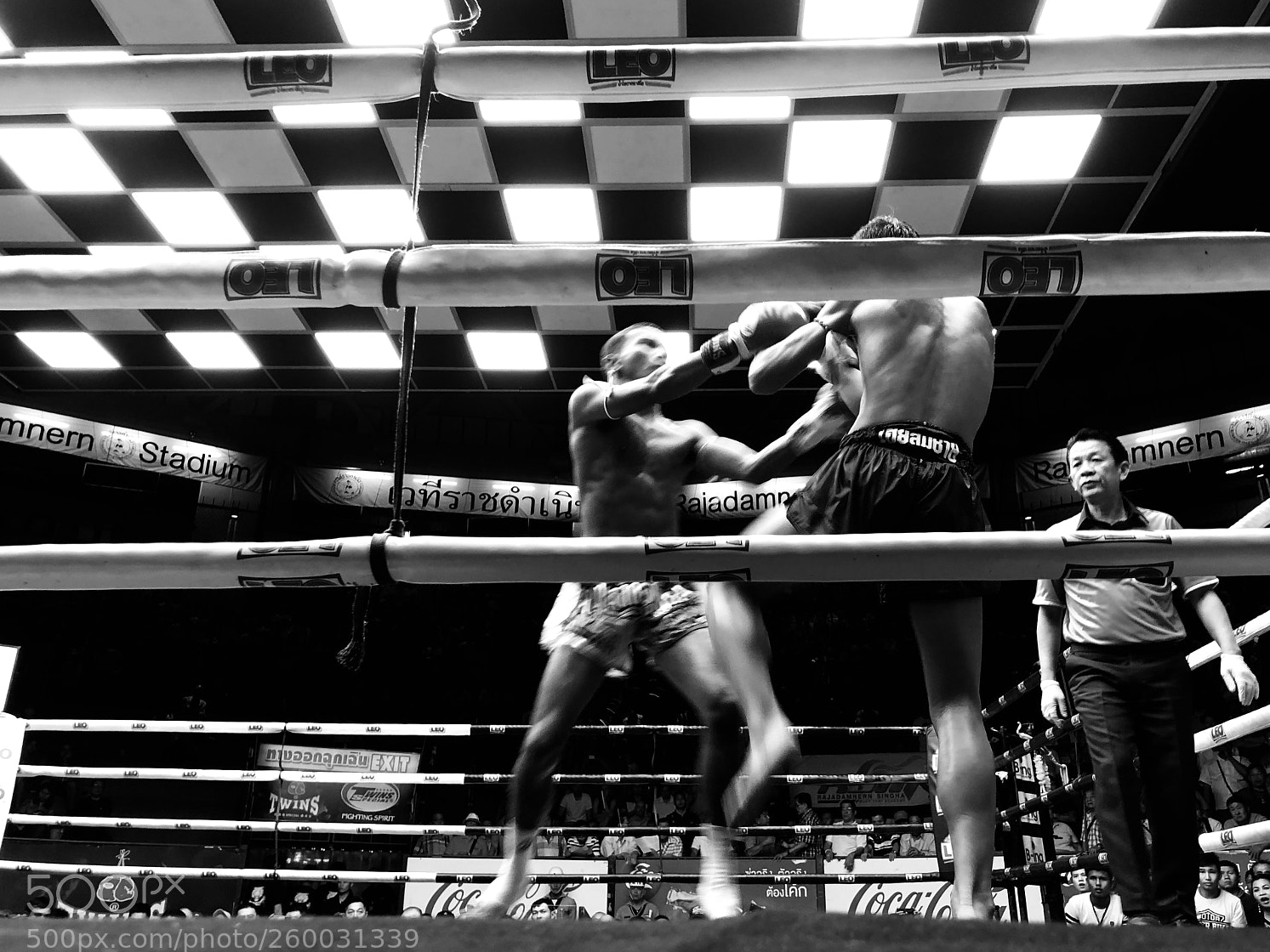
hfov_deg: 59.9
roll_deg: +0.2
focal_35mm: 30
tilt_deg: +22.1
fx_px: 1101
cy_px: 496
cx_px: 654
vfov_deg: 46.8
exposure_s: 1/50
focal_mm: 4
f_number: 1.8
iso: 100
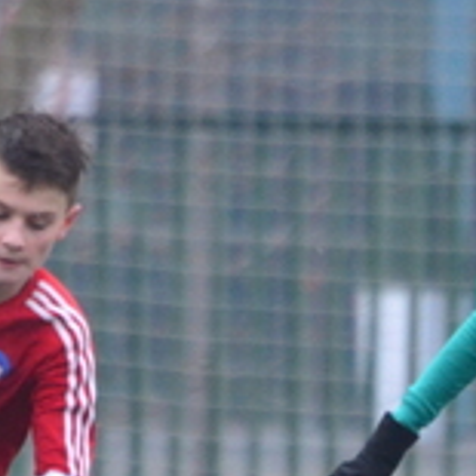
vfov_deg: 0.9
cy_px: 497
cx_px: 34
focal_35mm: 1974
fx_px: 30710
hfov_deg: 0.9
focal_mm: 300
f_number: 6.3
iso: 1600
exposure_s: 1/500
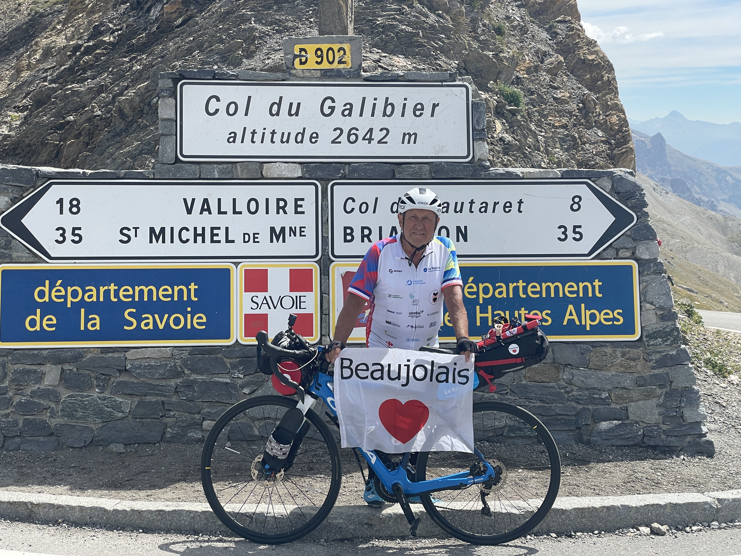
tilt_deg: -6.2
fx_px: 1113
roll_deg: -0.1
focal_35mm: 52
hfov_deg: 36.8
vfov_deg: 28.0
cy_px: 278
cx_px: 370
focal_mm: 6
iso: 25
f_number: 2
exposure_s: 1/1546
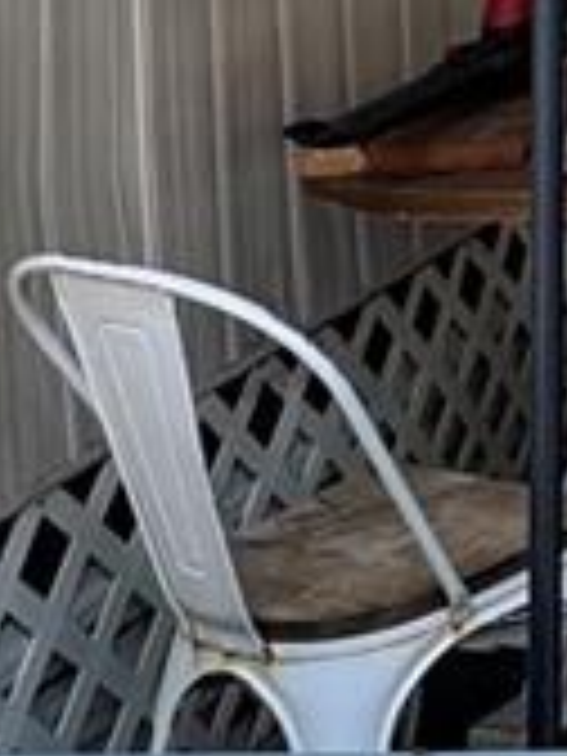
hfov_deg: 11.3
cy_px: -261
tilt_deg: -2.0
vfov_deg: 18.2
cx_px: 1516
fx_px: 2184
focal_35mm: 100
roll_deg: +1.1
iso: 40
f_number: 2.2
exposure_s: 1/131
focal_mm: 2.22
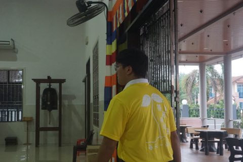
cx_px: 122
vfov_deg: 25.8
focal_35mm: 52
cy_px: 81
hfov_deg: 37.9
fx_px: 354
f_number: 14
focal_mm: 35
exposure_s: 1/125
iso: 3200
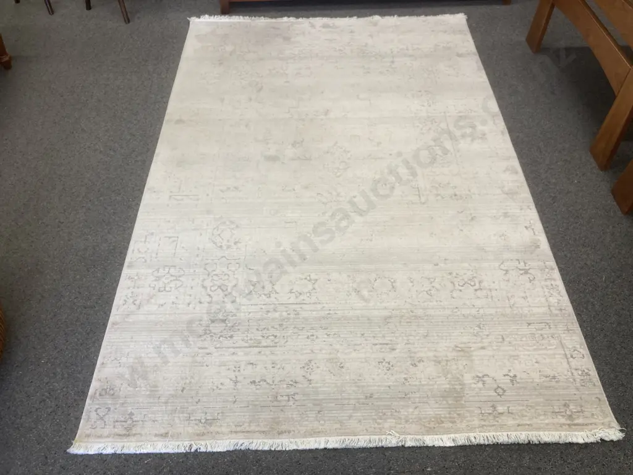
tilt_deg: -49.2
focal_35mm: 28
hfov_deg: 63.4
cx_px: 316
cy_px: 238
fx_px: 512
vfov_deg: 49.7
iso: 50
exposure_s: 1/100
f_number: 1.8
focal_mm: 3.99
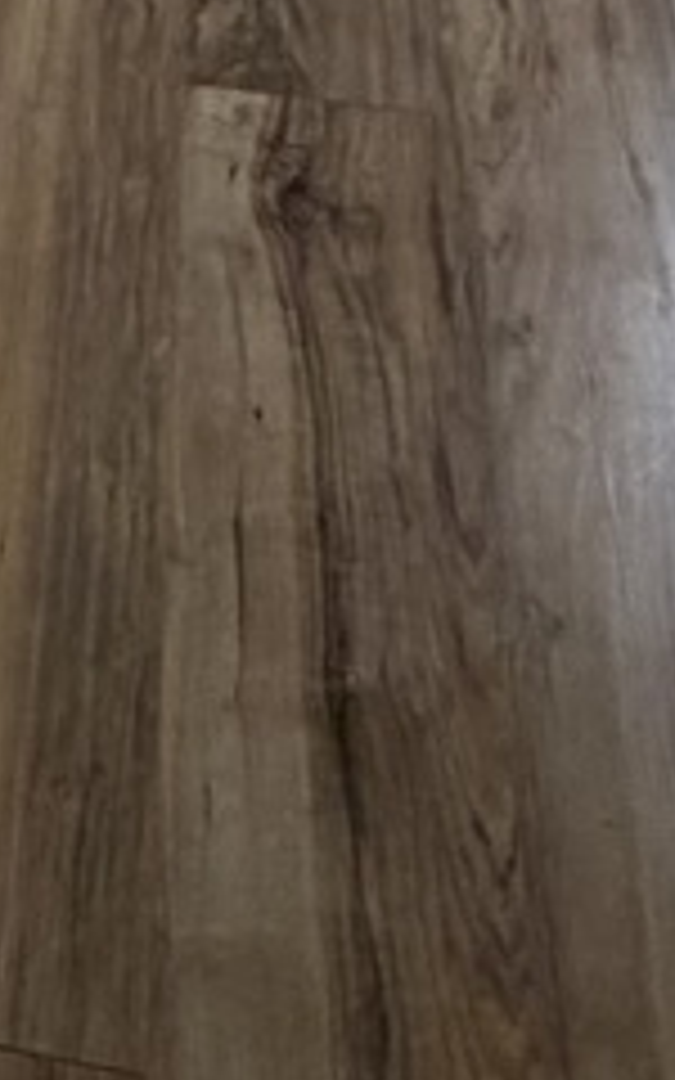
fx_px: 2620
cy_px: -1638
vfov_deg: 14.0
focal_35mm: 89
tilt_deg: +0.5
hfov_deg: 14.0
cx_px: -270
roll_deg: +0.1
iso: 200
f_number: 2.2
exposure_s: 1/120
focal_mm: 2.22
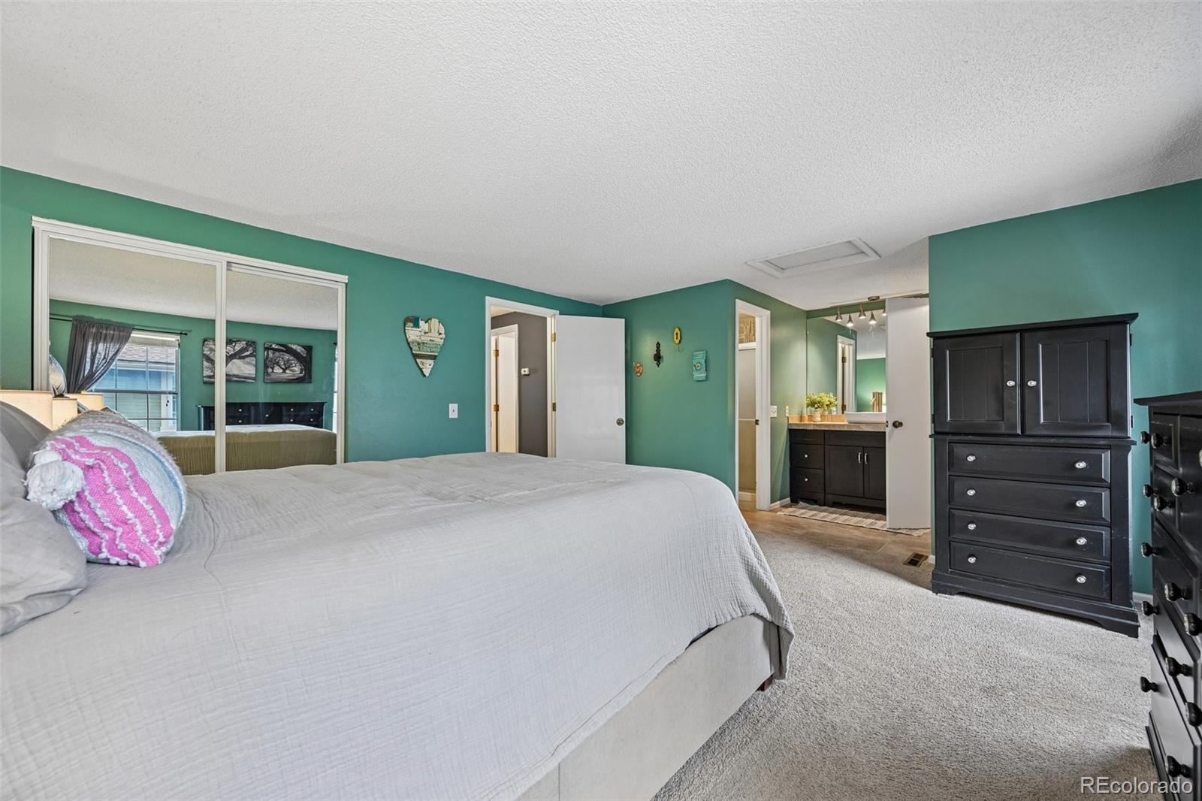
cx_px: 601
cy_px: 400
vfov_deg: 81.2
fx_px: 467
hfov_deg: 104.3
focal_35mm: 14
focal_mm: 14
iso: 400
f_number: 9
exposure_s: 1/8
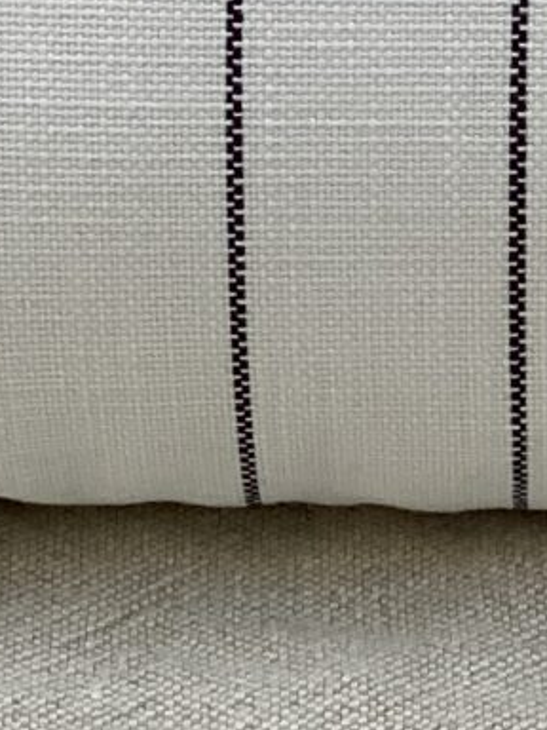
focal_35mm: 347
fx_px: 7311
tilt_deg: -24.8
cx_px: 703
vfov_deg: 5.6
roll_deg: -2.9
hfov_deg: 4.3
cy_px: -722
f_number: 2
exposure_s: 1/527
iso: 20
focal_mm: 6
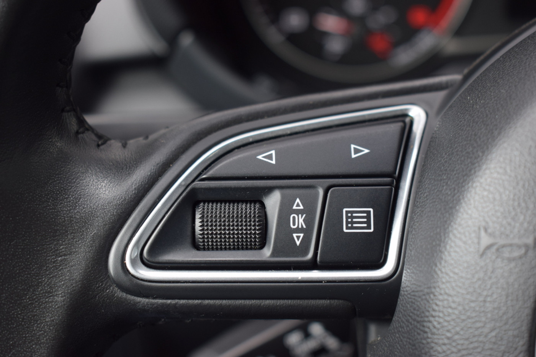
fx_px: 893
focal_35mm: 60
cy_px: 178
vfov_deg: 22.6
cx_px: 268
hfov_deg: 33.4
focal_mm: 40
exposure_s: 1/80
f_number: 5
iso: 400
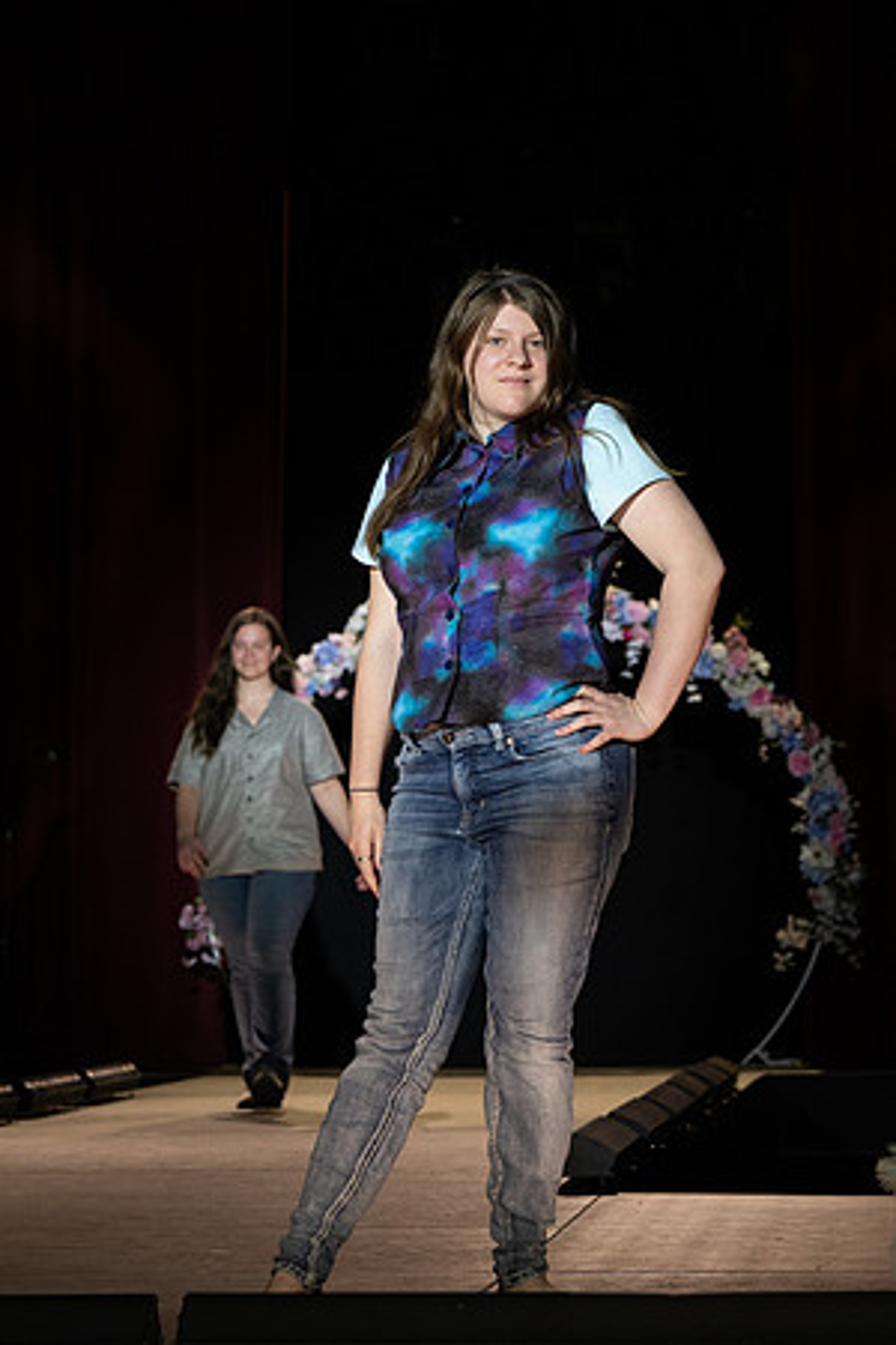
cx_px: 542
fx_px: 4748
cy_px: 695
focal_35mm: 127
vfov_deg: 16.1
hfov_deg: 10.8
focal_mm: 82
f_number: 5.6
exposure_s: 1/400
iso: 1250
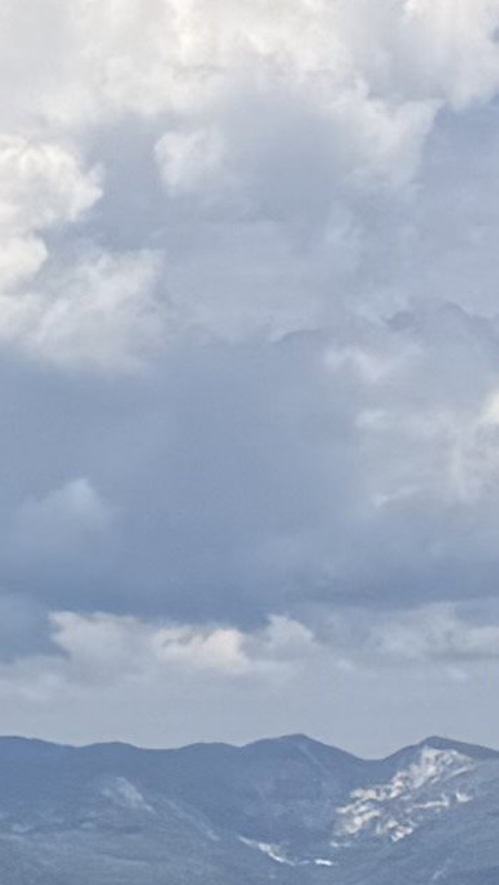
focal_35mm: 233
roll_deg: -1.4
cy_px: 620
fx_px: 5476
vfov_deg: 9.2
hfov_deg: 4.5
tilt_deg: +3.6
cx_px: -1899
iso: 80
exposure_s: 1/8130
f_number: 1.78
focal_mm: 6.76
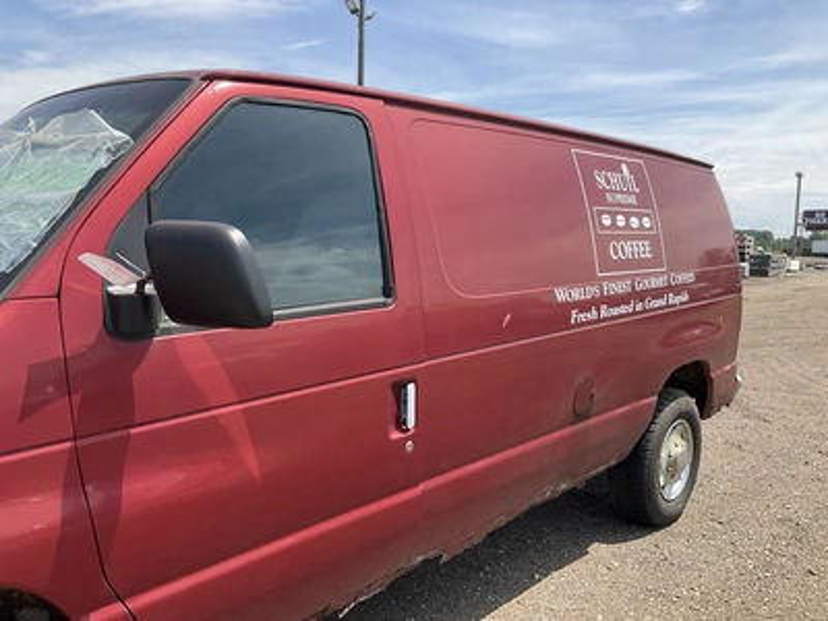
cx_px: 414
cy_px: 310
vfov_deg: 48.2
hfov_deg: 61.7
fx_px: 694
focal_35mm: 29
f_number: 1.8
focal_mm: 3
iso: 25
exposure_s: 1/770
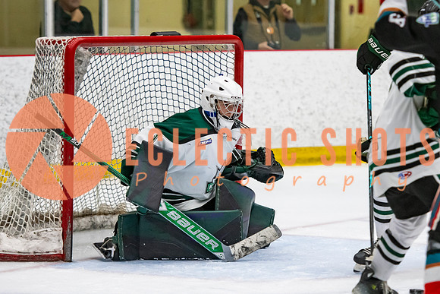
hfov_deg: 9.4
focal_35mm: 218
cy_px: 136
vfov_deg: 6.3
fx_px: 2662
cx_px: 235
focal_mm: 135
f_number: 3.2
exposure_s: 1/640
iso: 2000
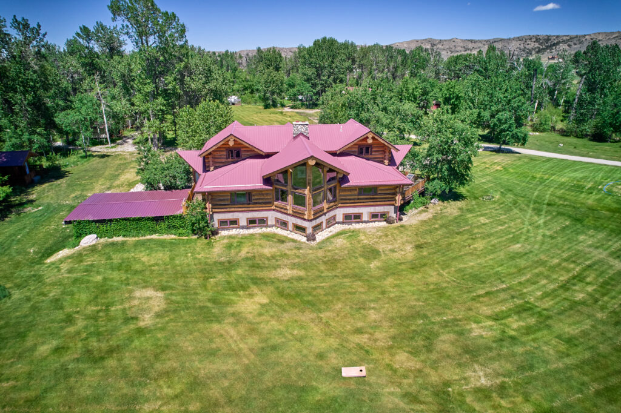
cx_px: 310
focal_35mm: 22
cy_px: 206
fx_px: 379
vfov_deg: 57.2
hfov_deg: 78.6
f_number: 2.8
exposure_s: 1/120
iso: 360
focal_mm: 8.38
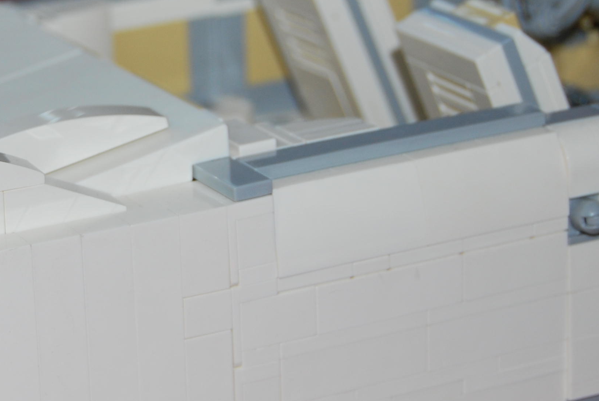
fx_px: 2365
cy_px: 110
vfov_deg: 9.7
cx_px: -37
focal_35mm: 142
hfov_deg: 14.2
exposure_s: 1/60
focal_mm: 40
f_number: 5
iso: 200
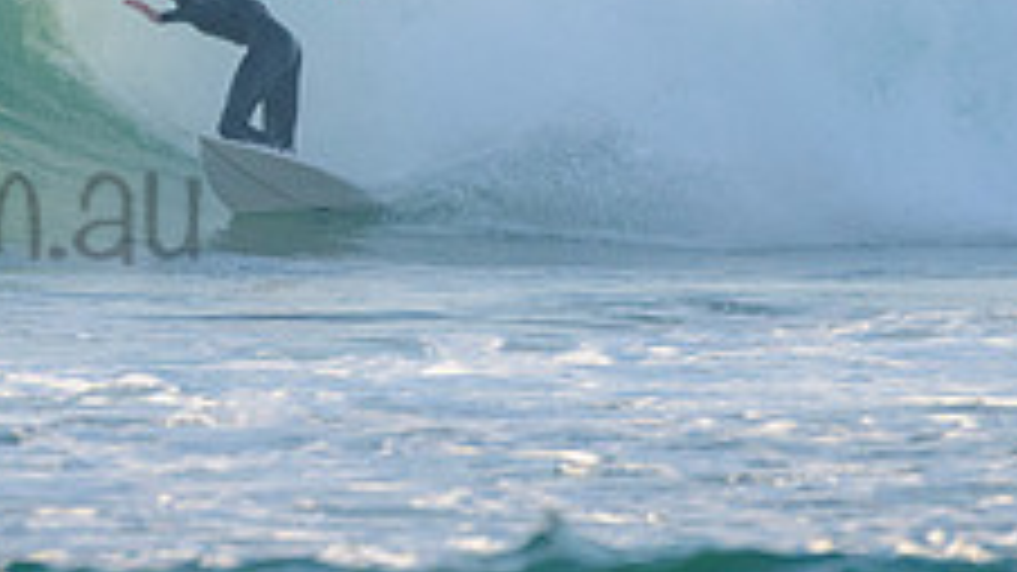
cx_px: 8
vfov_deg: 0.7
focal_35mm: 1649
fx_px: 44458
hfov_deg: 1.3
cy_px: -16
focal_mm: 500
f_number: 5.6
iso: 720
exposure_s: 1/2000
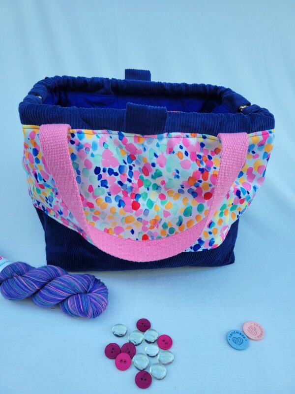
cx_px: 148
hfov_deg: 53.1
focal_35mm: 26
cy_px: 197
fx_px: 295
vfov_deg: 67.3
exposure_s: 1/169
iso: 40
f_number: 1.8
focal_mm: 5.4
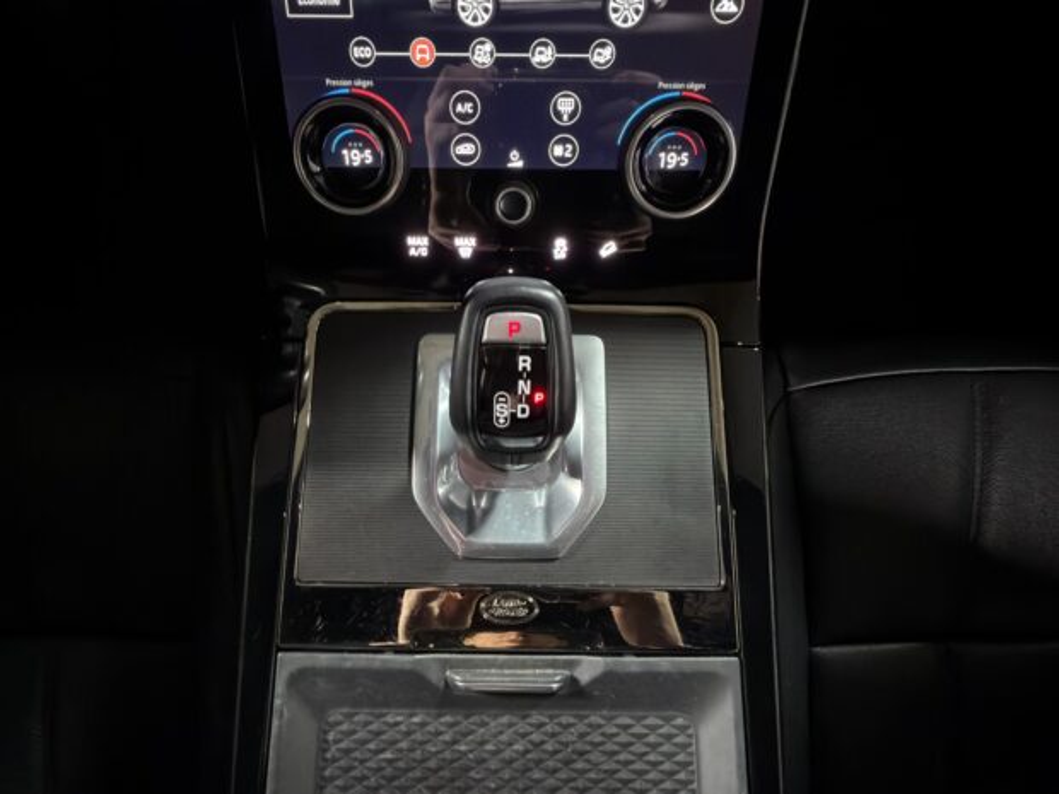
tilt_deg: -78.9
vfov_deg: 66.0
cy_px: 397
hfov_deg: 81.7
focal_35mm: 20
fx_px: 612
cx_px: 530
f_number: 2.2
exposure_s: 1/15
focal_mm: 2.22
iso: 800
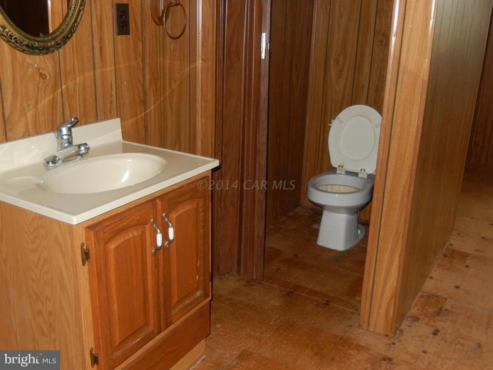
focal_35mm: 36
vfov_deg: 39.7
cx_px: 246
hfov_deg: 51.4
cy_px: 185
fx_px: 513
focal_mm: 6.5
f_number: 4
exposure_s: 1/30
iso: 250
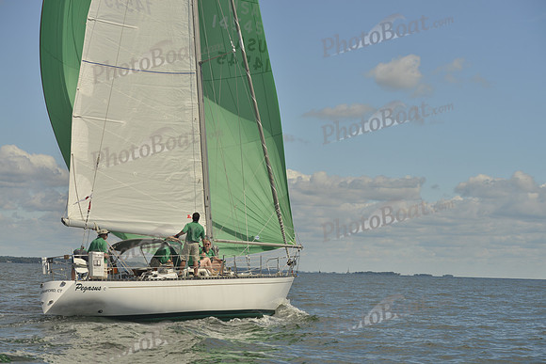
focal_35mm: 70
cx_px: 273
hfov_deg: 28.8
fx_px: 1062
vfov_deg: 19.5
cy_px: 182
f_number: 7.1
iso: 200
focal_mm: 70
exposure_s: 1/800
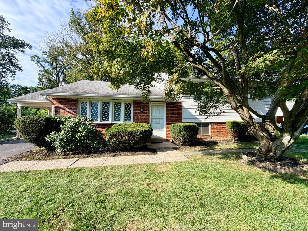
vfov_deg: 85.7
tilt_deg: +1.5
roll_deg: +0.2
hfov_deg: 102.1
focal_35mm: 14
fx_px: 125
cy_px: 116
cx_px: 154
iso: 40
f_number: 2.2
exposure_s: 1/531
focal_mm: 2.22
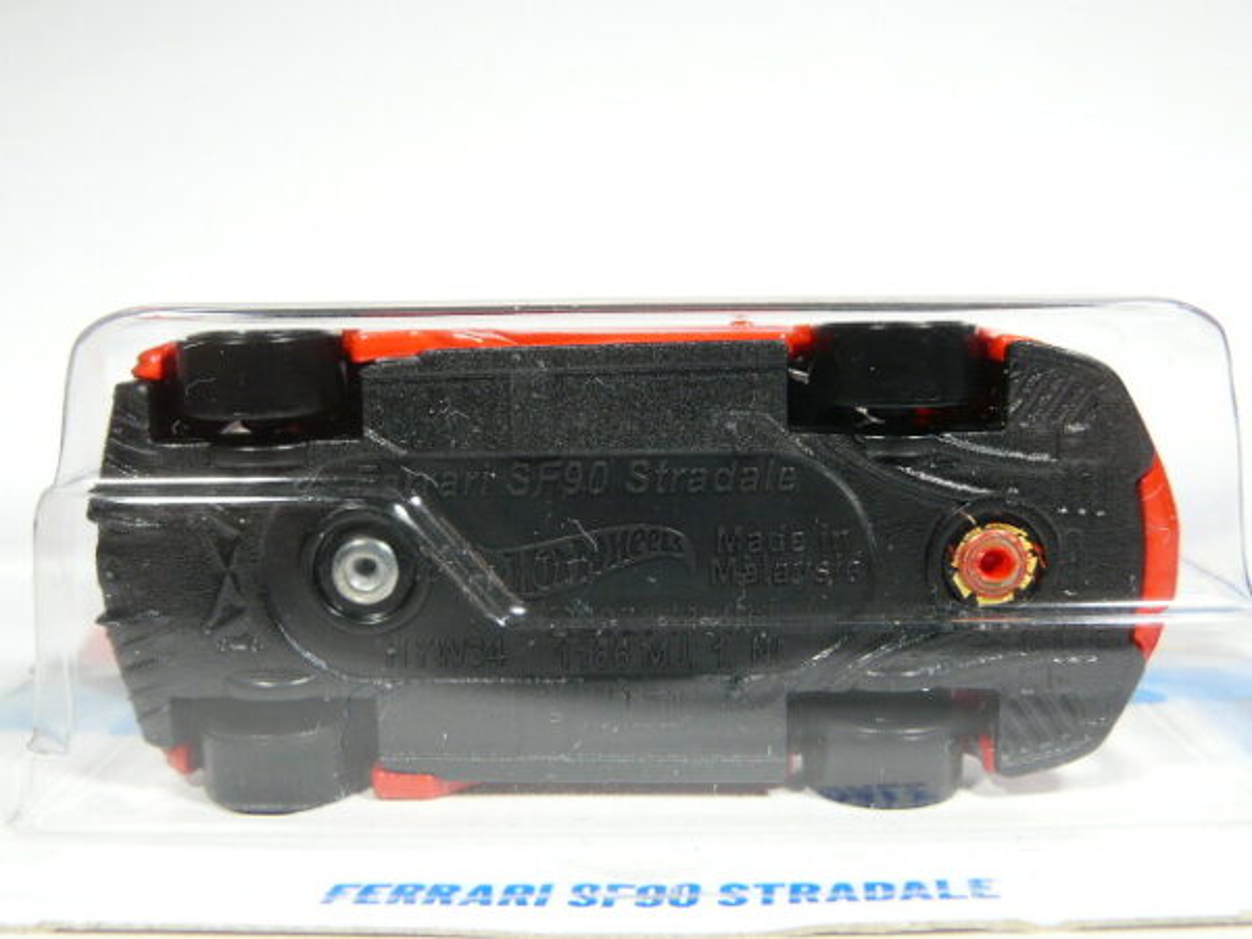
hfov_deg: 47.9
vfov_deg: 36.8
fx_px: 1411
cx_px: 626
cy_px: 470
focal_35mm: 39
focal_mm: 4.6
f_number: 2.8
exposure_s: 1/30
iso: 100
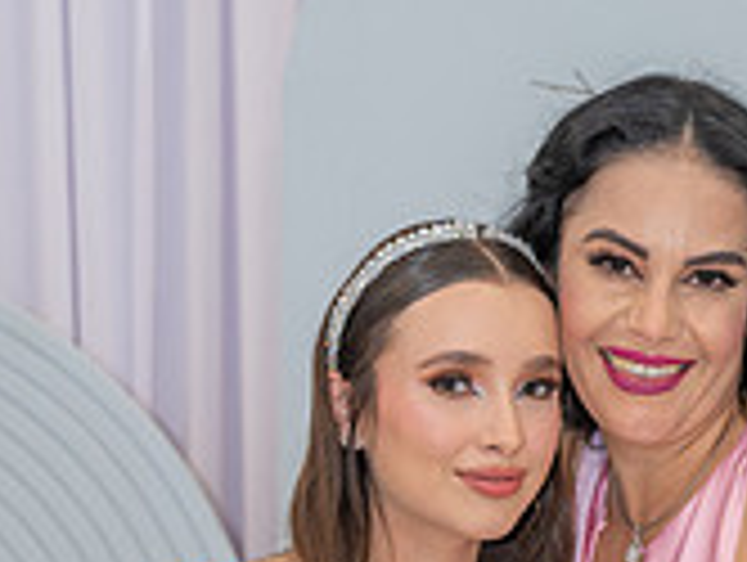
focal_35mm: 156
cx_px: 490
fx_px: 3371
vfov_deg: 9.3
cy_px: 845
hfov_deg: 12.6
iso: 640
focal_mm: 60
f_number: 3.5
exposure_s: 1/160
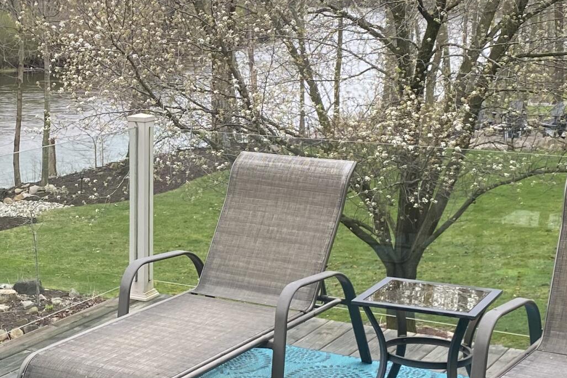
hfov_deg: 25.1
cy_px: 236
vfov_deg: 17.3
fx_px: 1244
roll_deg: +0.5
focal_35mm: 79
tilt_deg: -12.7
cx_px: 95
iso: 32
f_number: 1.8
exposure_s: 1/338
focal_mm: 4.25
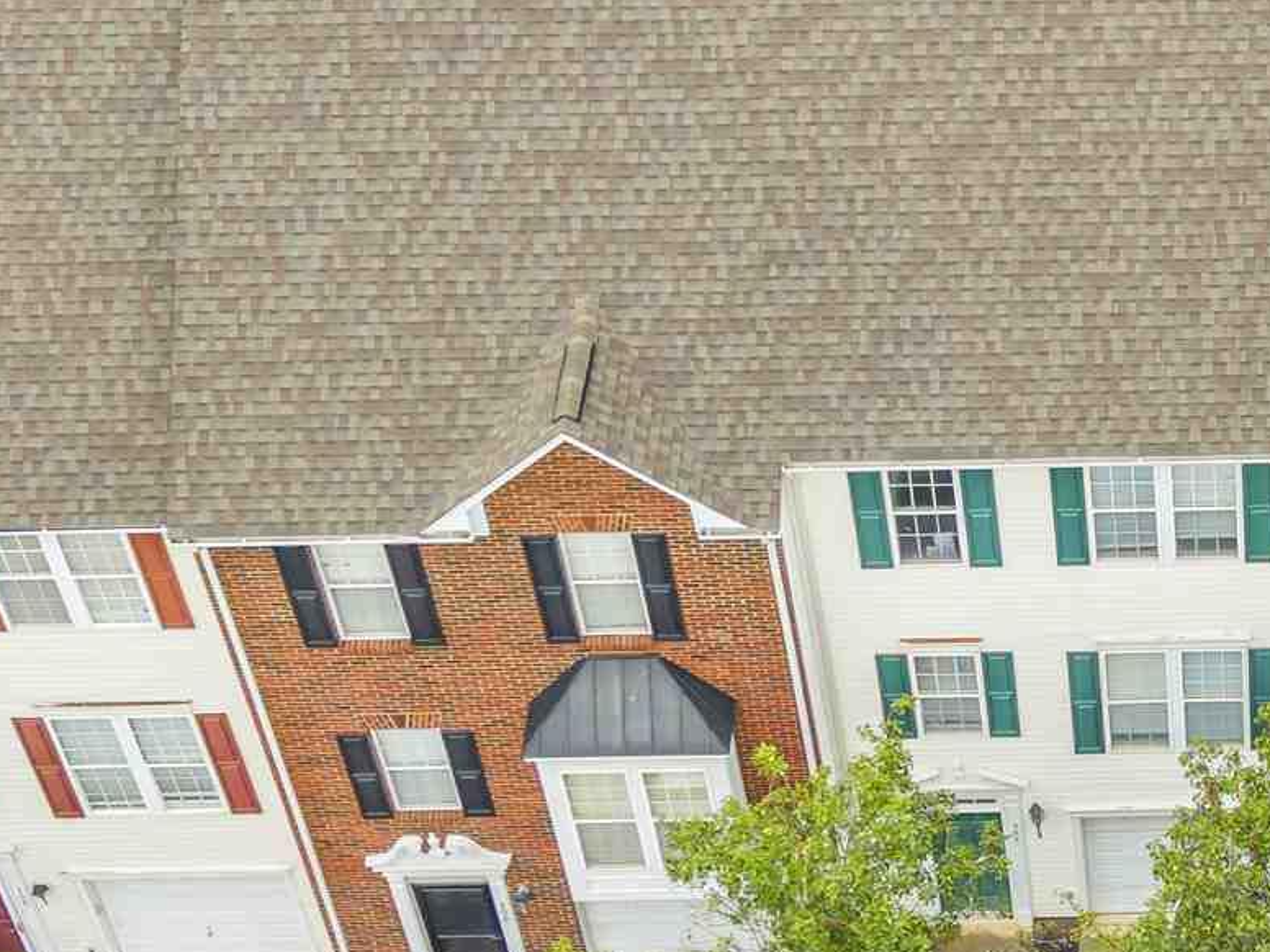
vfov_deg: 15.5
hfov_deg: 20.0
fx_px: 3485
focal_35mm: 95
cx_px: 1293
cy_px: 676
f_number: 1.8
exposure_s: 1/320
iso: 200
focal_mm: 8.67
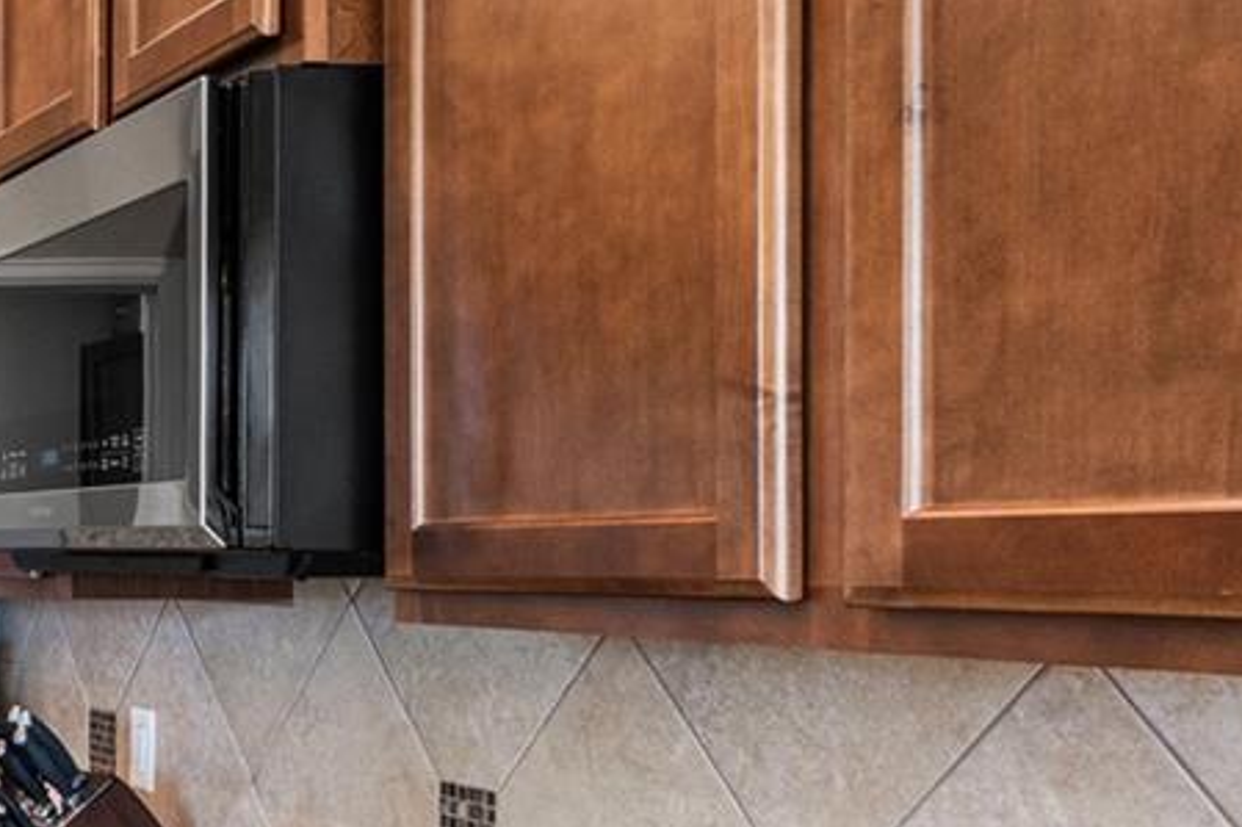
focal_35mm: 57
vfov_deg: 23.6
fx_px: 1966
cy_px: 584
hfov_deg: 25.3
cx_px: -680
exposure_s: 1/15
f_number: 8
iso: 500
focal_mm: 16
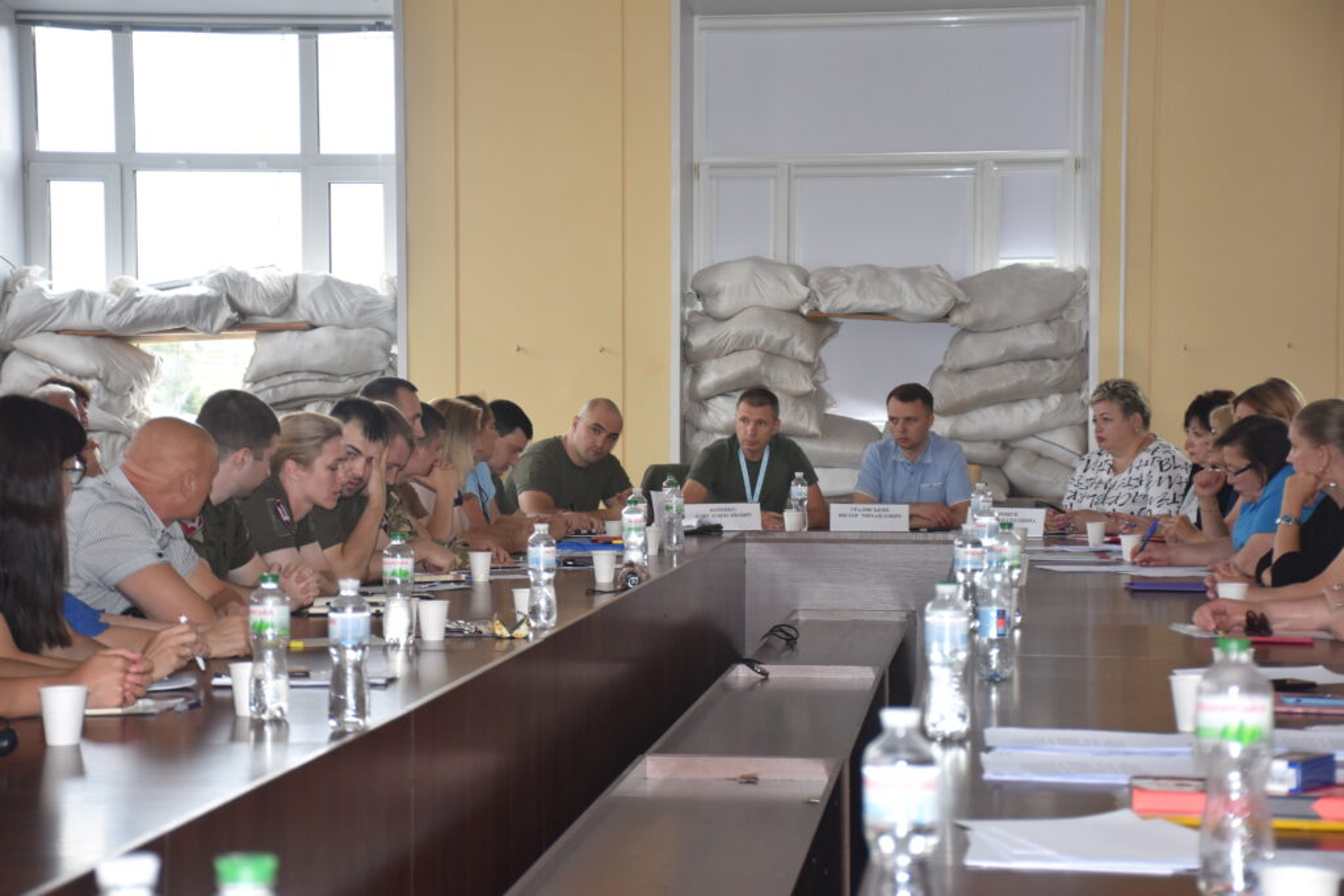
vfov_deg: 16.3
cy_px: 448
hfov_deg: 24.2
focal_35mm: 84
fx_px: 3136
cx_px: 672
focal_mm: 56
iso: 640
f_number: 4.8
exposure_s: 1/60
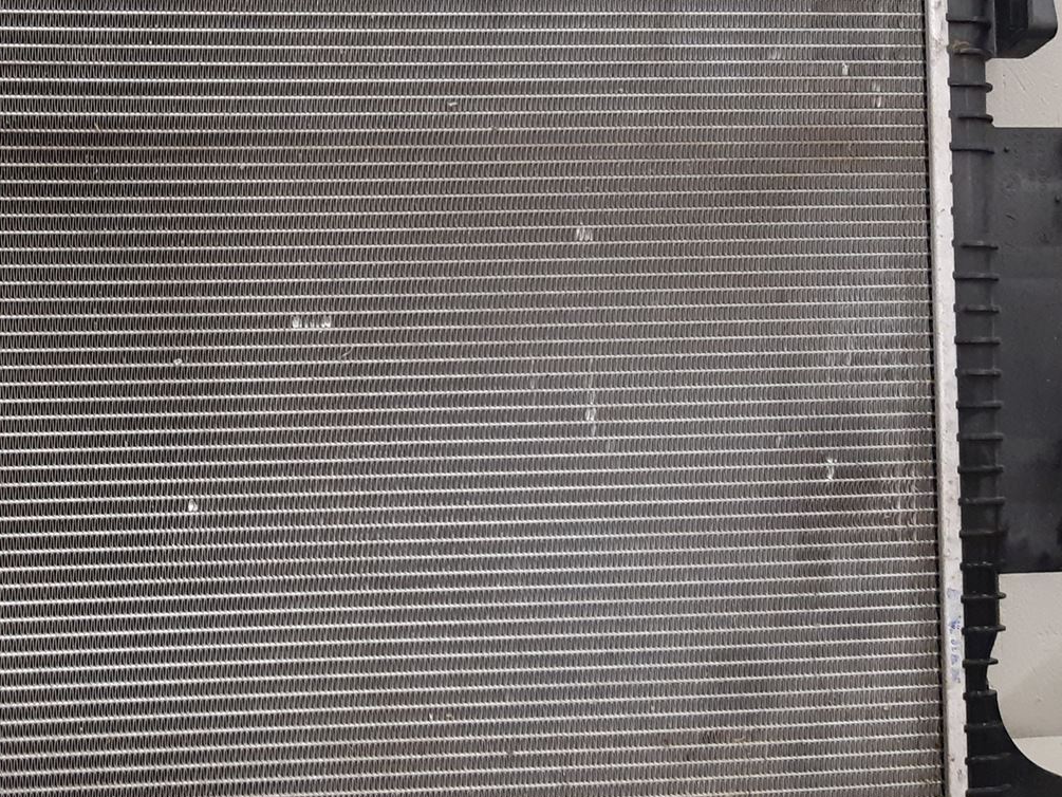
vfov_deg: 27.5
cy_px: 456
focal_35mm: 53
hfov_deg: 35.0
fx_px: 1626
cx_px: 208
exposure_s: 1/50
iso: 250
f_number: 1.7
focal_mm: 3.93
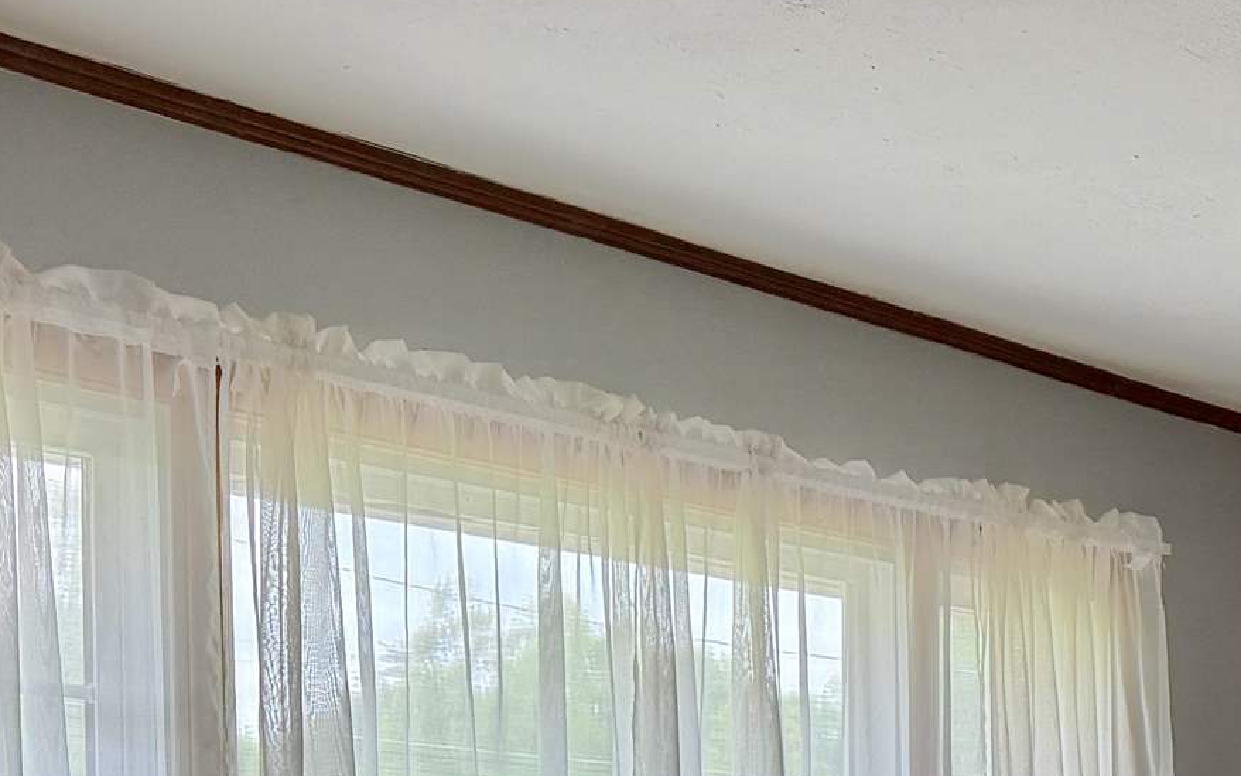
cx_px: 1551
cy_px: 1248
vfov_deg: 13.6
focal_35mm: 89
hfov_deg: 21.4
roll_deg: -1.4
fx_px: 3010
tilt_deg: -6.4
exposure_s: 1/186
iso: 160
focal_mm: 6.76
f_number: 1.78
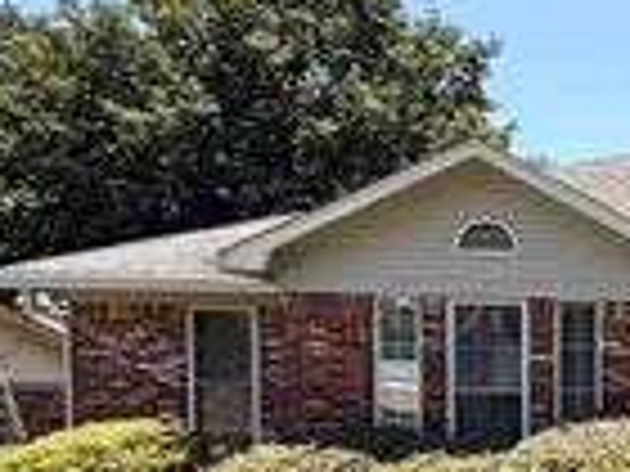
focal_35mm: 50
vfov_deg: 28.5
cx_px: 819
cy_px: 378
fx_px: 910
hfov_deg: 30.3
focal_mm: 2.22
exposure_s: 1/770
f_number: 2.2
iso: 25
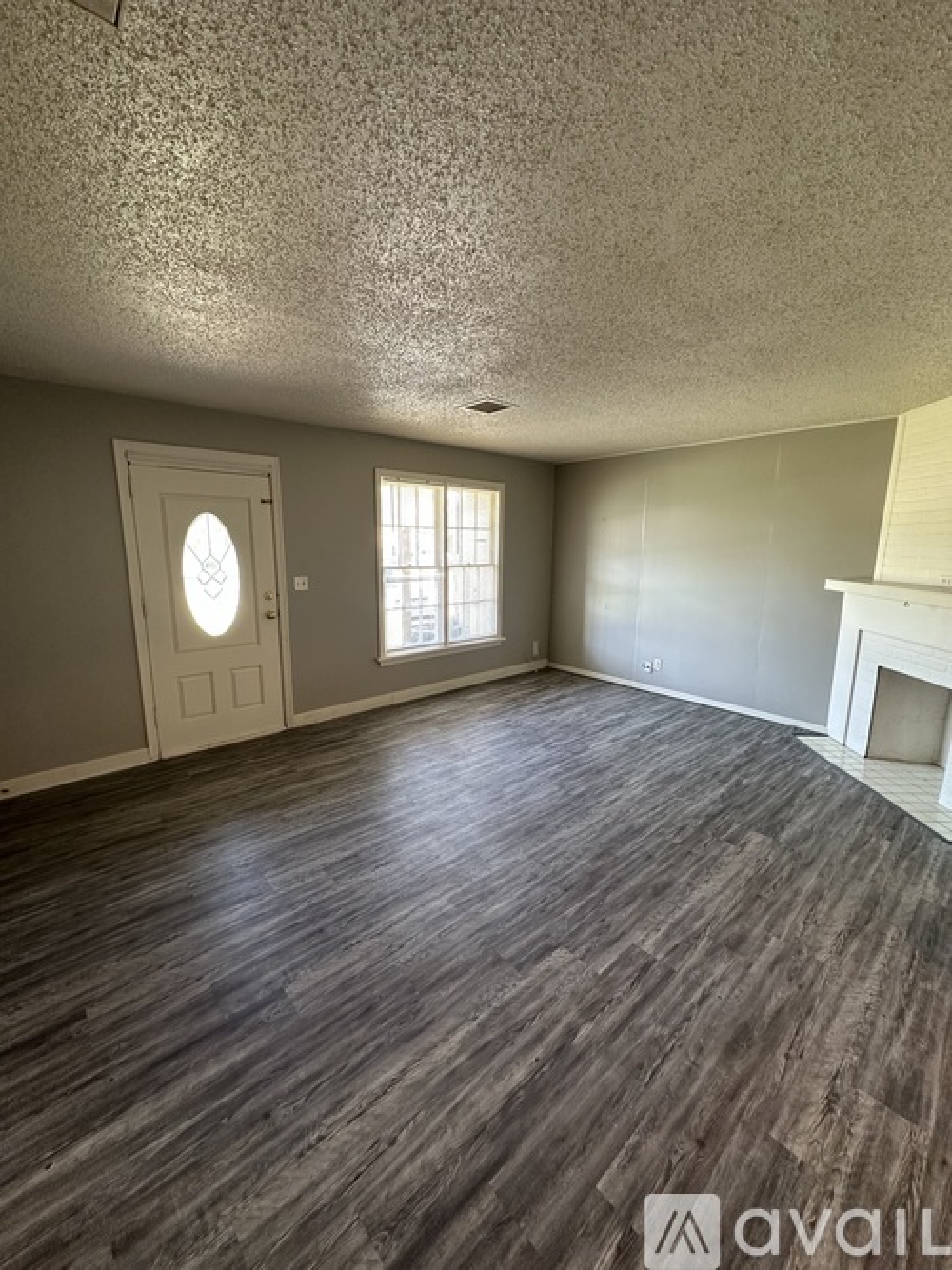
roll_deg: -0.8
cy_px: 635
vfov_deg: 102.1
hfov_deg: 85.7
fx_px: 514
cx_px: 476
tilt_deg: -10.2
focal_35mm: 14
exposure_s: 1/60
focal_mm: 2.22
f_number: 2.2
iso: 200
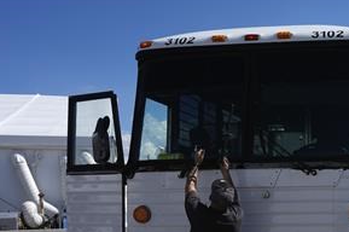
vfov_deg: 24.6
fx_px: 523
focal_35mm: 54
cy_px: 189
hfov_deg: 33.9
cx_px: 344
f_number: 5
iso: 250
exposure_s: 1/4000
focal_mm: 24
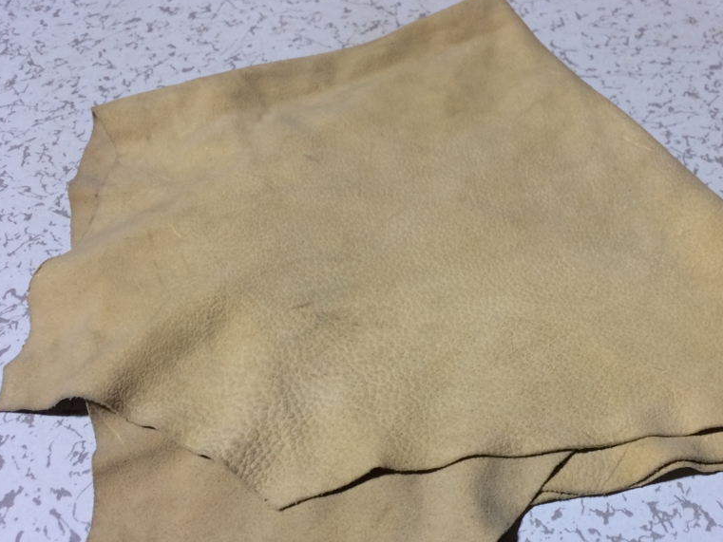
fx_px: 815
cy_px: 345
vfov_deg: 36.6
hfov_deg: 47.3
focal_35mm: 39
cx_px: 465
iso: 50
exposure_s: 1/30
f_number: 2.2
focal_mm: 4.15
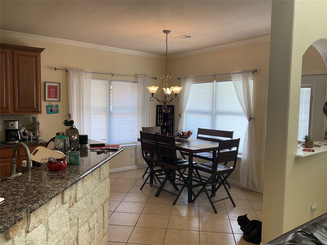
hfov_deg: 61.7
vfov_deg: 48.2
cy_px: 122
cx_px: 164
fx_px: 274
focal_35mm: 29
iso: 40
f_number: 1.8
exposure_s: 1/60
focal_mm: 3
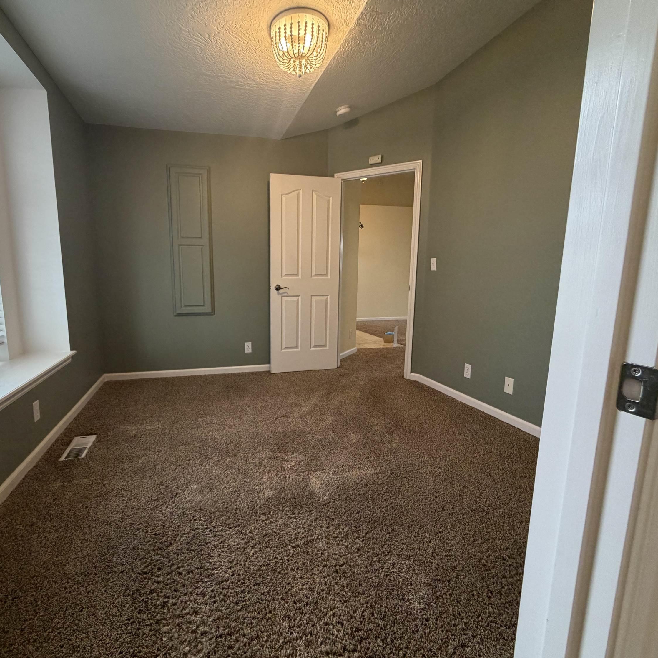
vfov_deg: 84.0
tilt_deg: -8.3
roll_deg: +0.1
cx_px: 282
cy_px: 330
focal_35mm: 17
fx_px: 366
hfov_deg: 83.4
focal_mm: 2.22
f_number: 2.2
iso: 200
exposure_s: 1/60
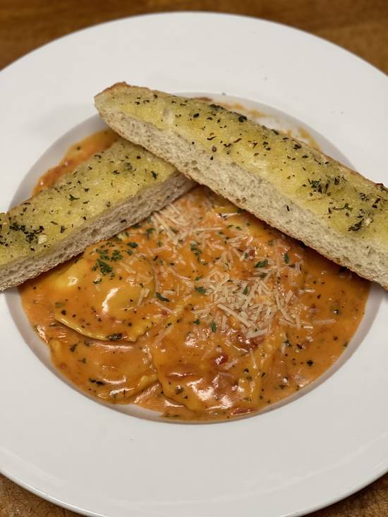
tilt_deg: -56.9
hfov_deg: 22.9
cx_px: 194
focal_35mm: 64
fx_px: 956
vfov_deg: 30.3
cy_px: 258
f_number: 2.2
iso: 160
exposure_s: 1/60
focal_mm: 7.5
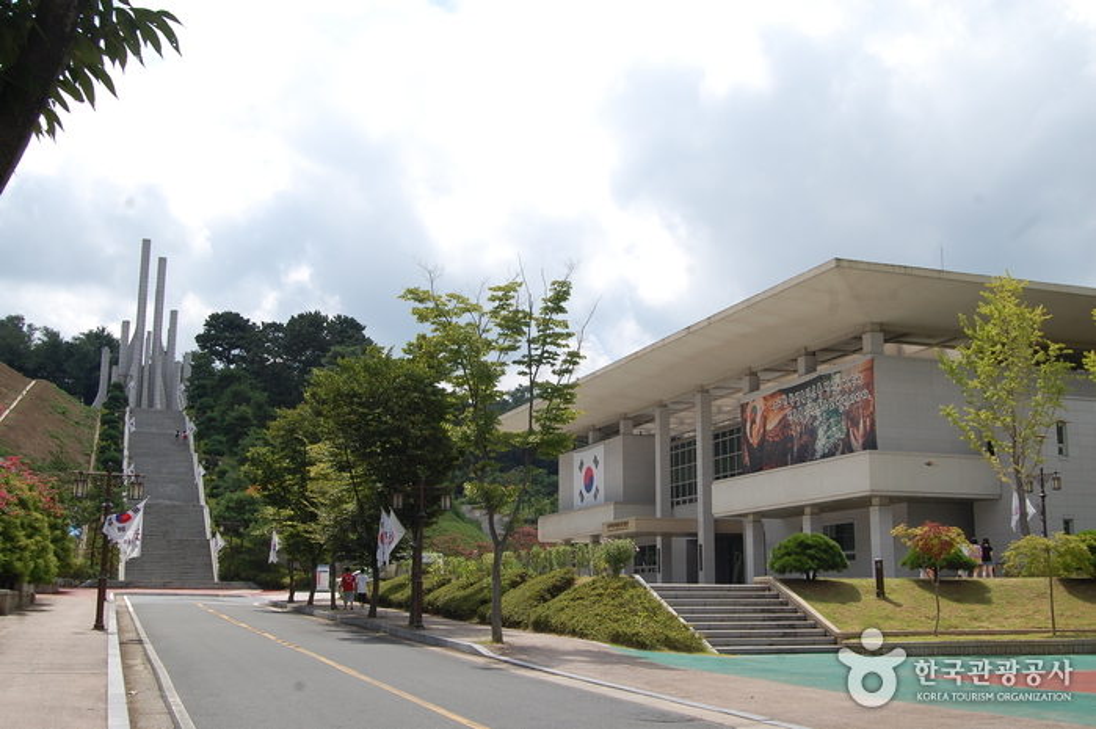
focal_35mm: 39
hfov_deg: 49.6
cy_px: 364
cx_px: 548
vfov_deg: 34.2
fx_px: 1186
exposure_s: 1/320
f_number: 10
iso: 200
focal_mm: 26
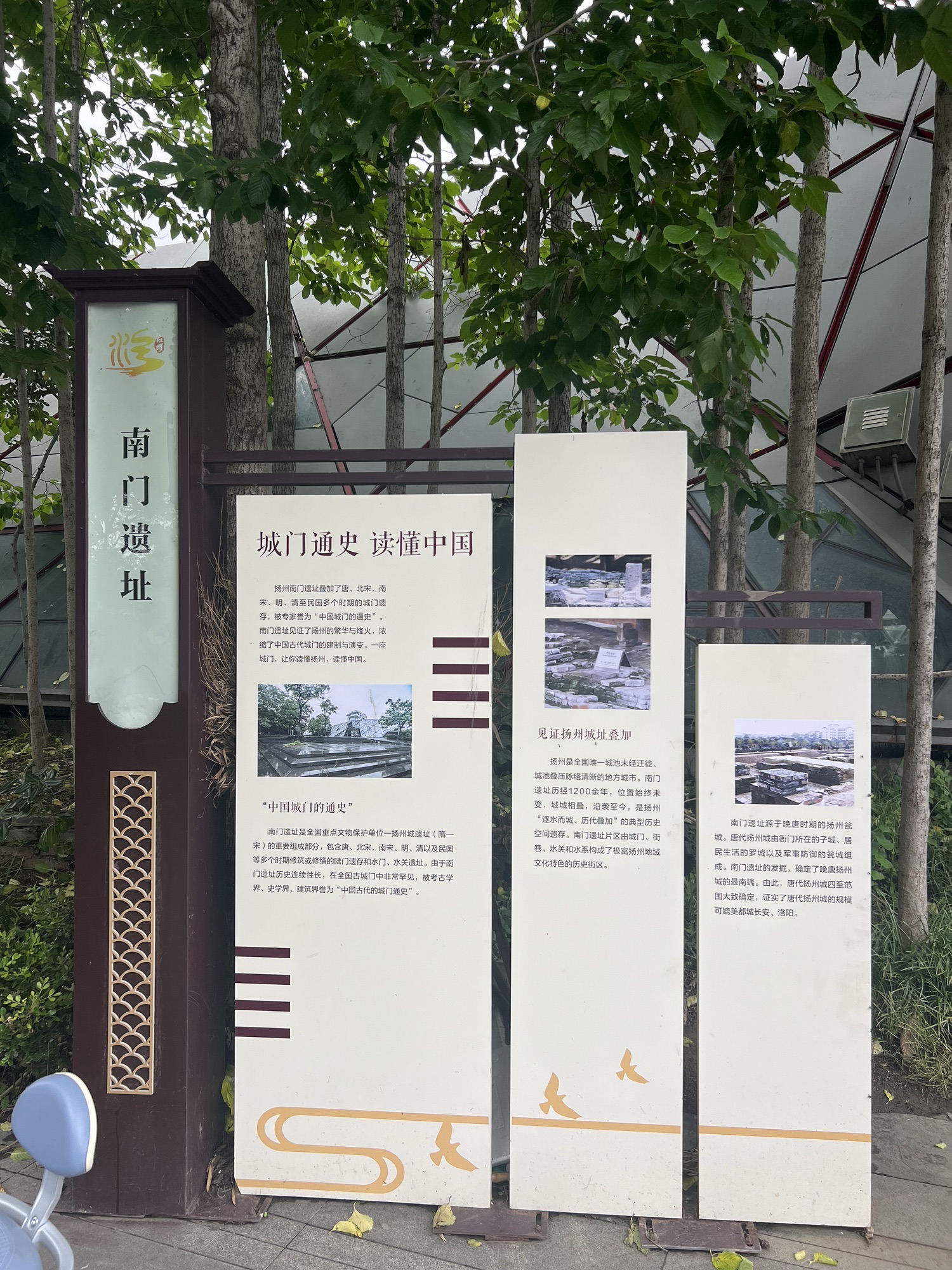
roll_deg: +0.2
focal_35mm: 26
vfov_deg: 67.3
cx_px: 476
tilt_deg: -0.2
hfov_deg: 53.1
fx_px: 953
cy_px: 635
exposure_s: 1/355
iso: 50
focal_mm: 5.7
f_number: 1.5
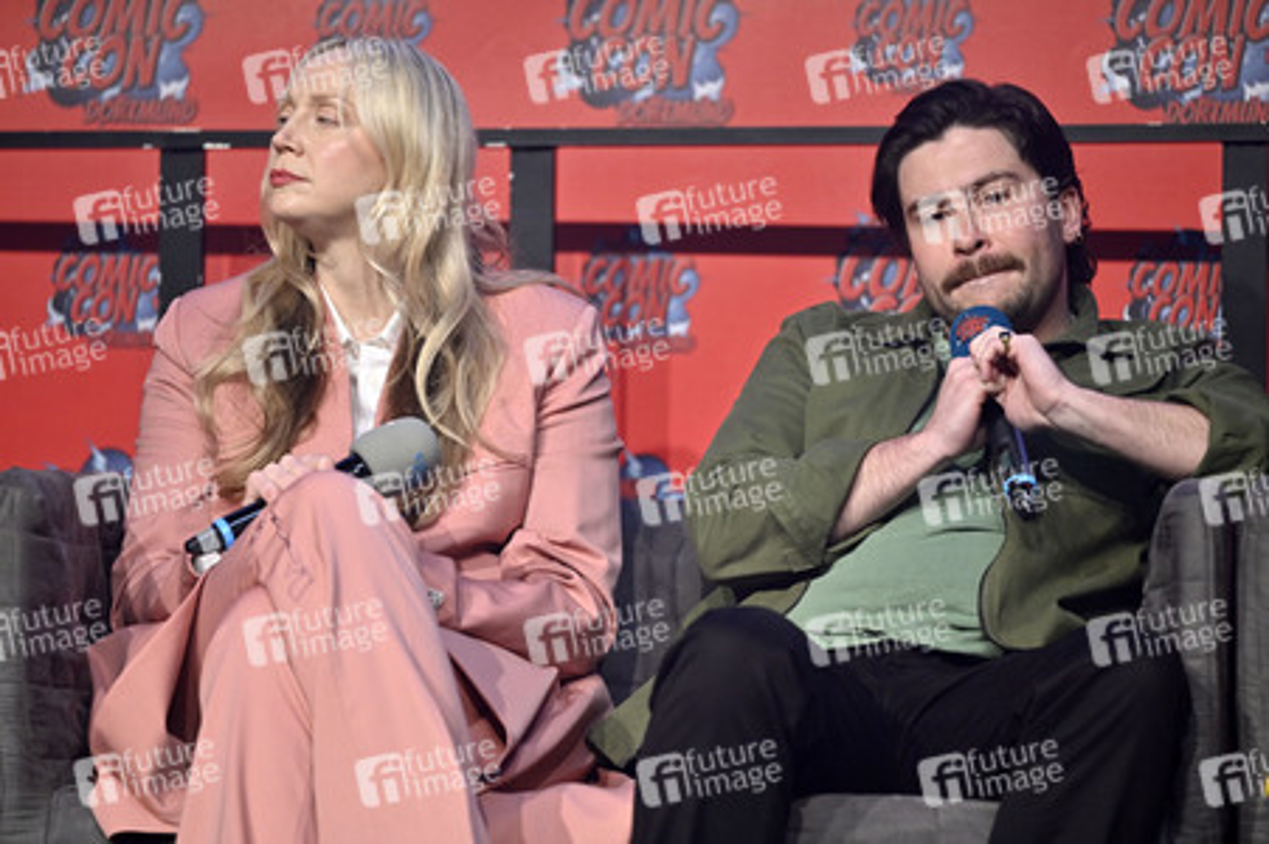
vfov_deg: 7.0
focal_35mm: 195
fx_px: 6869
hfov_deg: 10.6
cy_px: 422
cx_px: 634
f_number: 2.8
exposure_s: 1/400
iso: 1000
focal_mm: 195
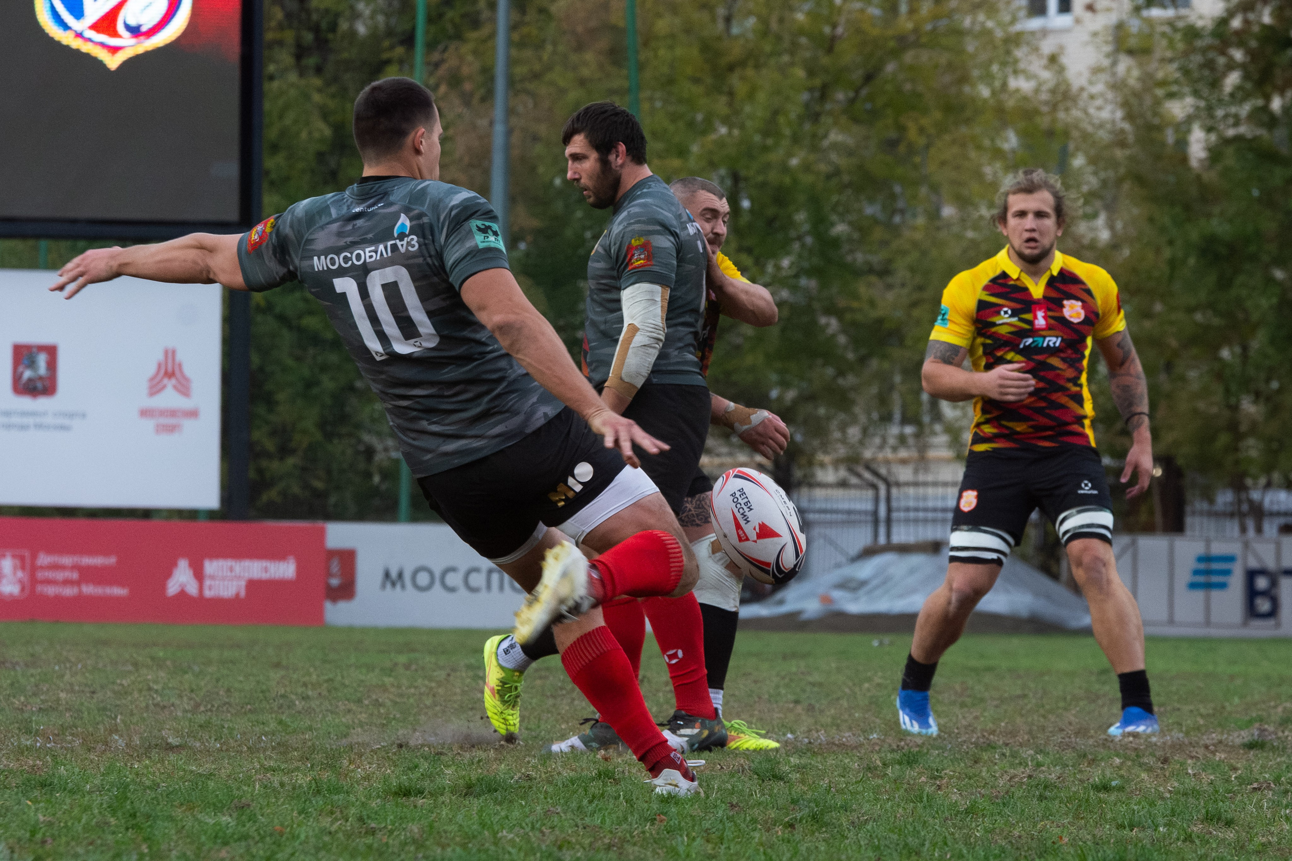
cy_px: 371
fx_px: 11697
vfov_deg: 4.2
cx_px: 668
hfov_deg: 6.3
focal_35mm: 326
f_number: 7.1
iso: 1250
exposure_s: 1/800
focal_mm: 175
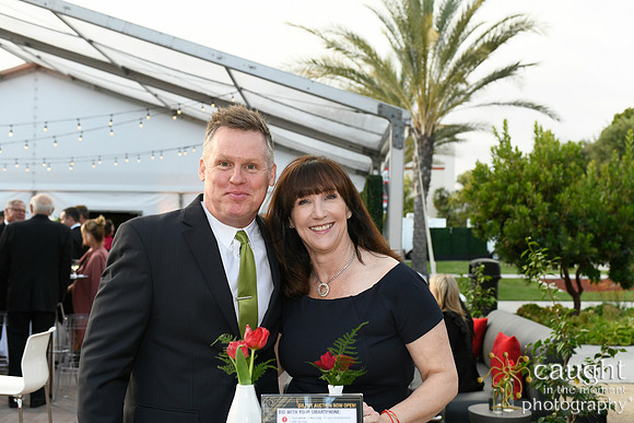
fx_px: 793
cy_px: 212
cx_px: 317
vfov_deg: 29.9
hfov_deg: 43.6
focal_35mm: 45
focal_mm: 45
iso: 500
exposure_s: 1/250
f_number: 5.6
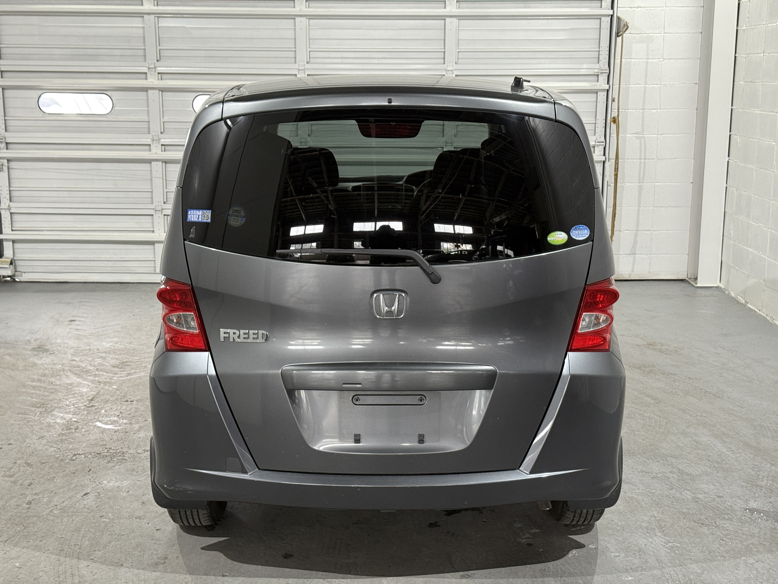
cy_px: 292
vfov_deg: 30.3
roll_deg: -0.1
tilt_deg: -10.7
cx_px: 389
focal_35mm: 48
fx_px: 1079
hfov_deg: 39.7
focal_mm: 6.76
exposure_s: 1/60
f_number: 1.78
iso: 250
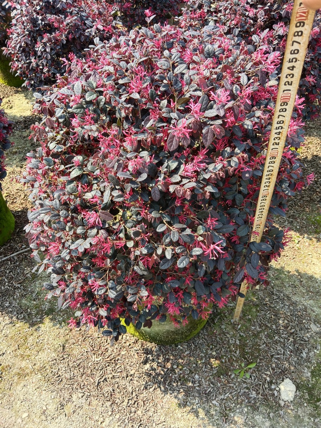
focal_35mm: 26
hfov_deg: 53.1
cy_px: 214
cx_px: 160
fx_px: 322
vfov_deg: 67.3
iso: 100
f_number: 1.8
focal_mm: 4.05
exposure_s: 1/113
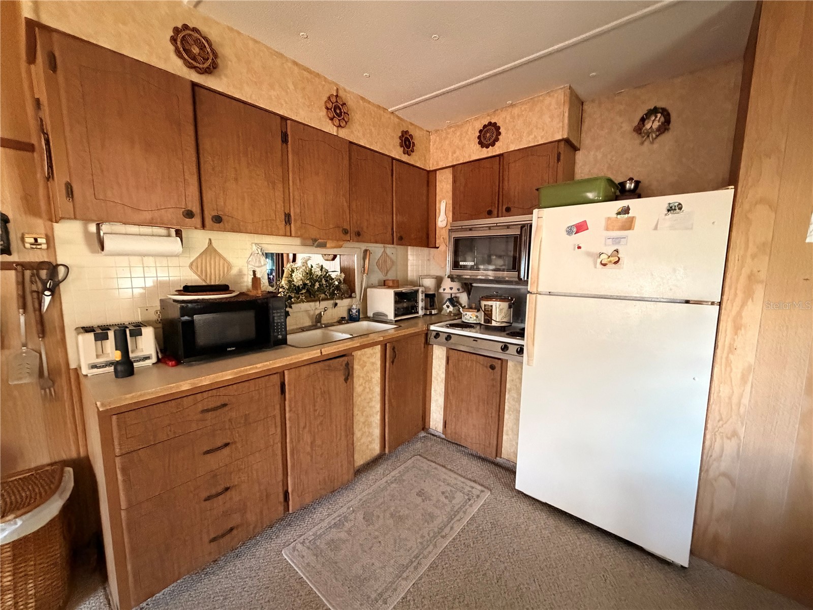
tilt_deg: -7.9
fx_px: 329
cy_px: 305
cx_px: 406
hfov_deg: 102.1
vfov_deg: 85.7
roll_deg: -1.5
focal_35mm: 14
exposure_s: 1/60
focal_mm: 2.22
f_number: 2.2
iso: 1000
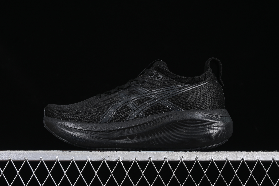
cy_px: 93
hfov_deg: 27.0
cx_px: 140
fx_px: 581
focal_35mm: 75
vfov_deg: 18.2
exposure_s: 1/60
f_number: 6.3
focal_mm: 50
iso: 160
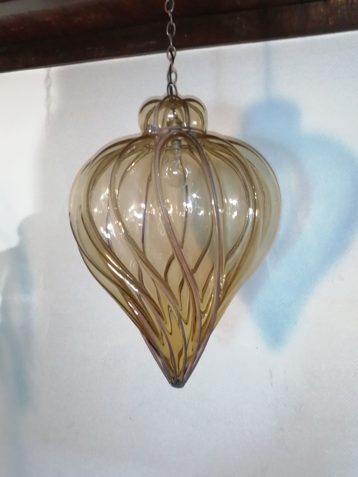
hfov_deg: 36.0
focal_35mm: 40
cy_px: 238
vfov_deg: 46.8
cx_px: 179
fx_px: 552
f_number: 1.8
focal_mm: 3.46
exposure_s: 1/25
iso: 400
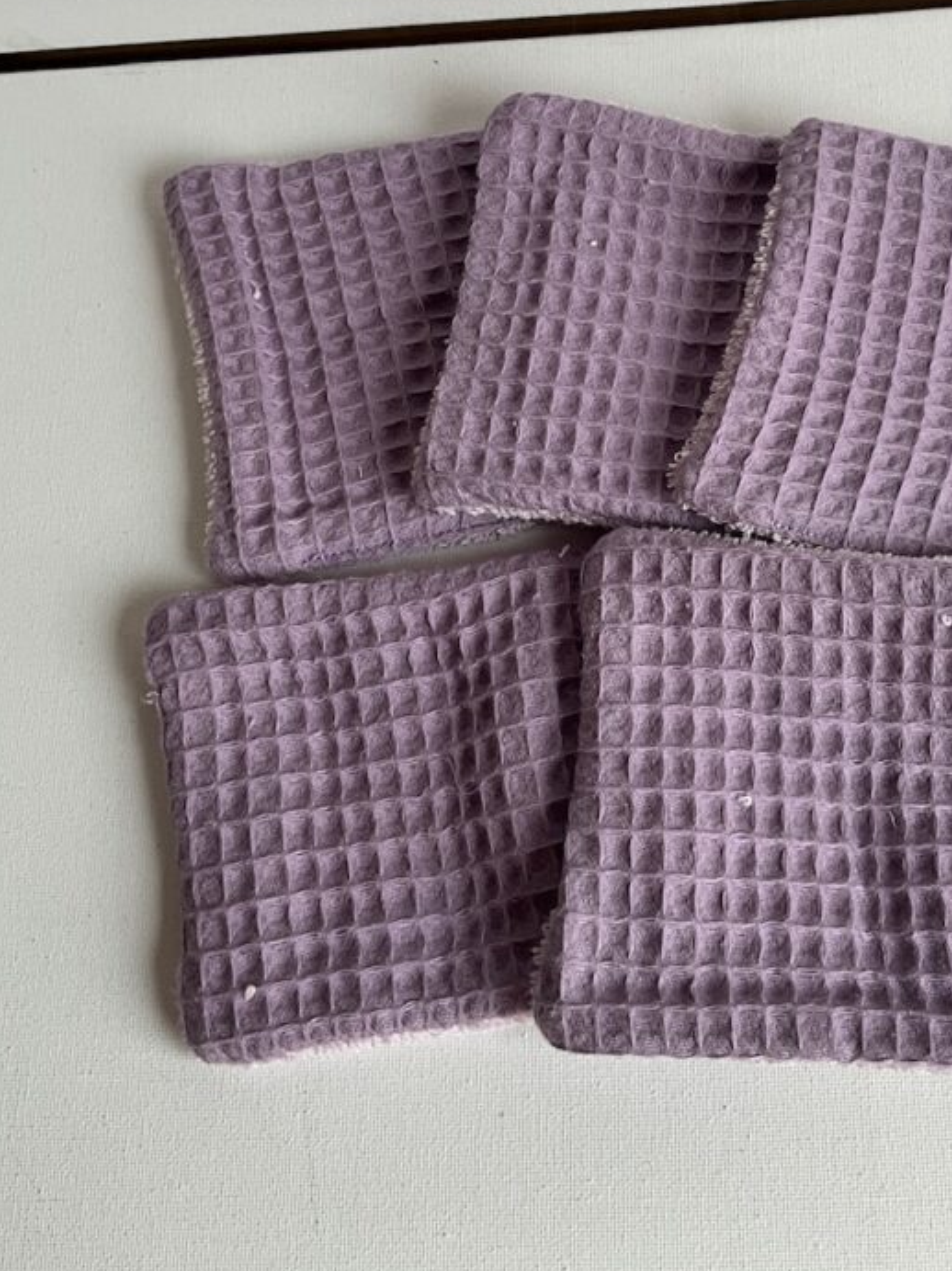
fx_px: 1577
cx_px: 665
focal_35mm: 43
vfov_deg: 43.5
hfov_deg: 33.2
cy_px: 473
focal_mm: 3
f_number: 1.8
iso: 16
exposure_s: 1/137
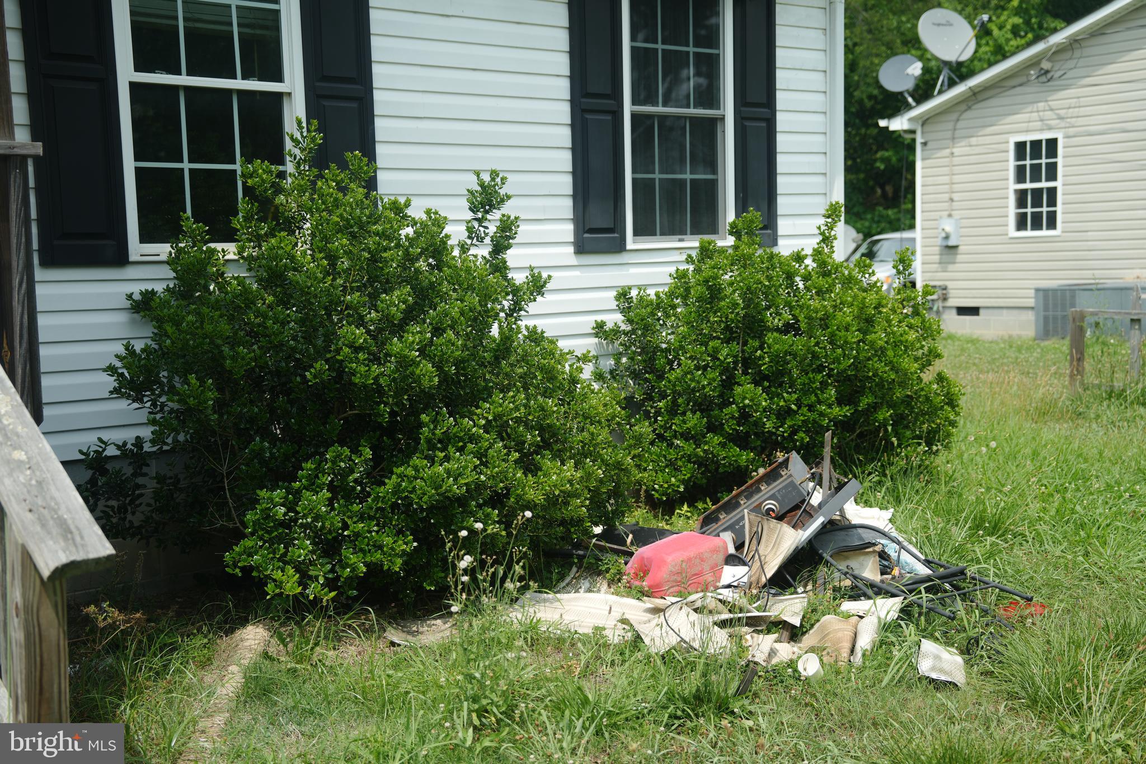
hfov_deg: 41.9
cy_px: 382
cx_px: 573
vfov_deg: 28.6
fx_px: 1496
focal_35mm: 47
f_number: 2.8
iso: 100
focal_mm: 47
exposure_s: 1/200
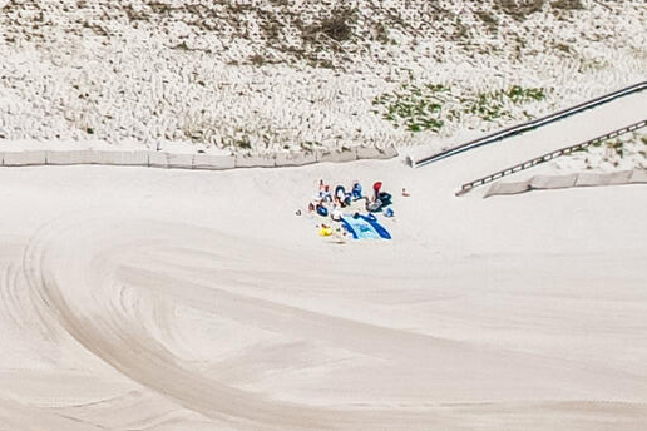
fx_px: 2300
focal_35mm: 128
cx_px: -846
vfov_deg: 10.0
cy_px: -383
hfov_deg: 12.8
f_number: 2.8
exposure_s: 1/3200
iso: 110
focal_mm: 8.4
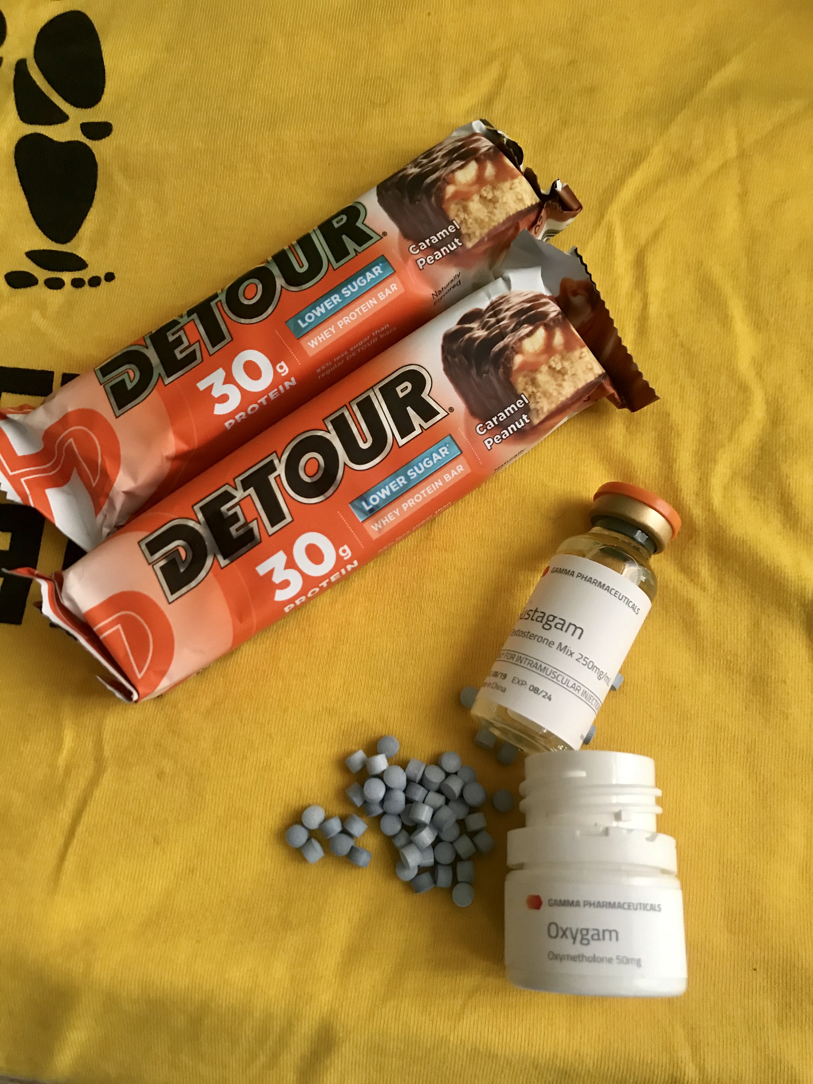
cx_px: 406
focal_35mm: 28
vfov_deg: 63.4
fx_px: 877
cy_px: 542
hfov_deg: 49.7
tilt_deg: -78.7
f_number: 1.8
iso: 64
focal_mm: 3.99
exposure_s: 1/16
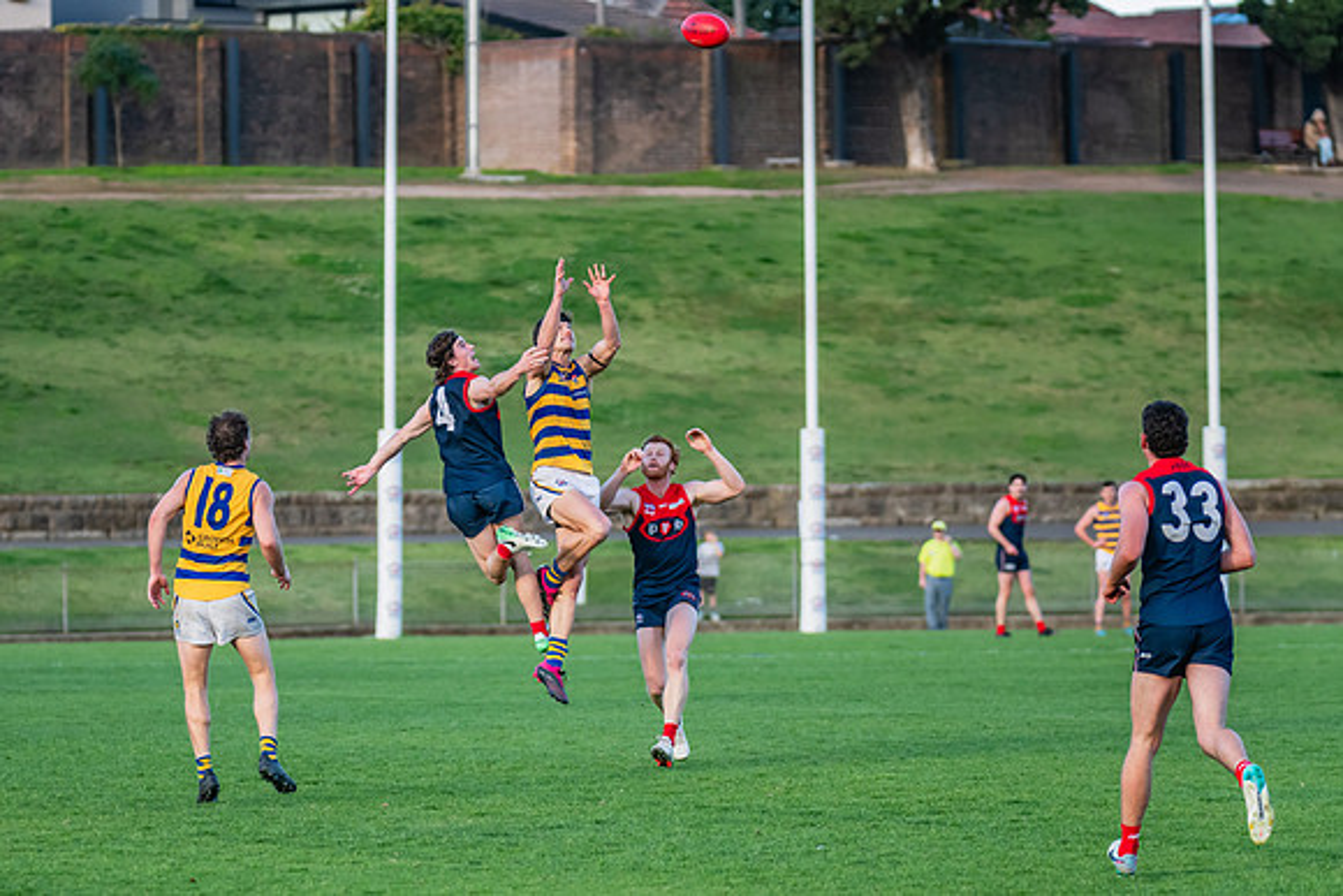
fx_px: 9569
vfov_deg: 5.4
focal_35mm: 256
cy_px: 529
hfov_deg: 8.0
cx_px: 539
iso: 1100
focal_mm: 210
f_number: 4
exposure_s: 1/1250
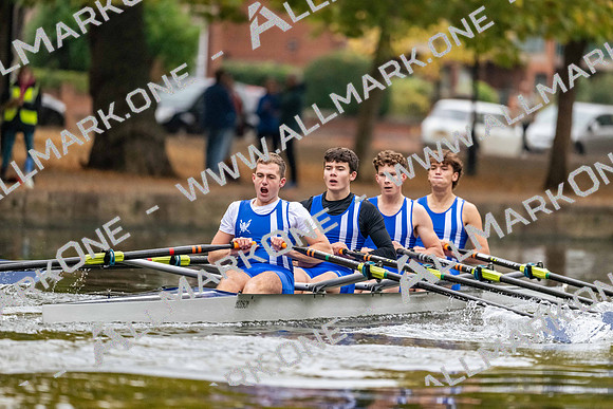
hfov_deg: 5.2
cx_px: 306
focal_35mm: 400
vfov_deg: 3.4
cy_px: 204
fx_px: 6812
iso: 5600
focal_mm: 400
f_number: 4.5
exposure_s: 1/2500
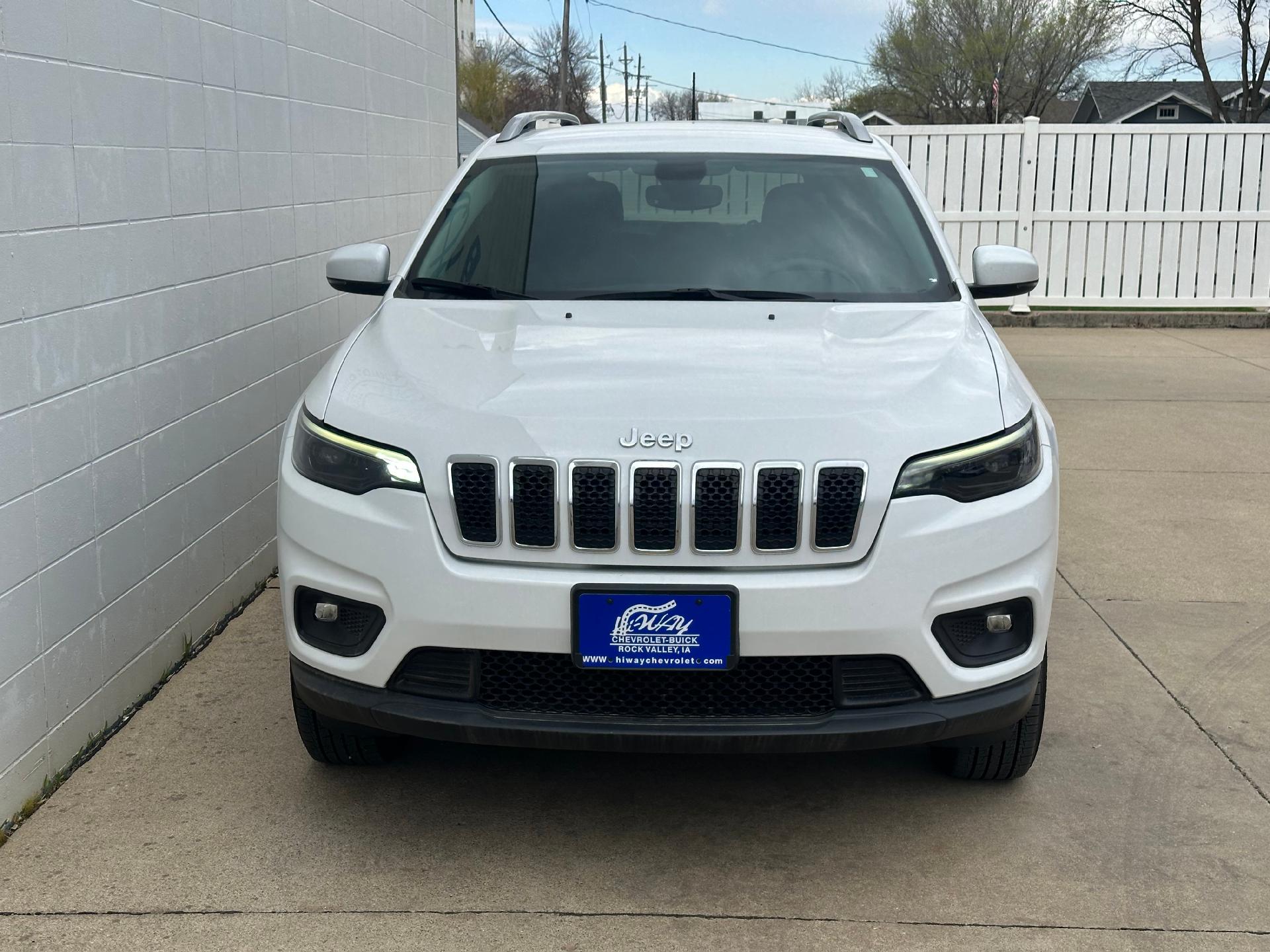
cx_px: 635
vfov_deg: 30.3
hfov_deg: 39.7
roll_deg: -0.6
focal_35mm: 48
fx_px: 1761
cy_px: 476
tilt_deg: -9.7
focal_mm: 6.86
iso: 64
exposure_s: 1/3876
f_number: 1.78
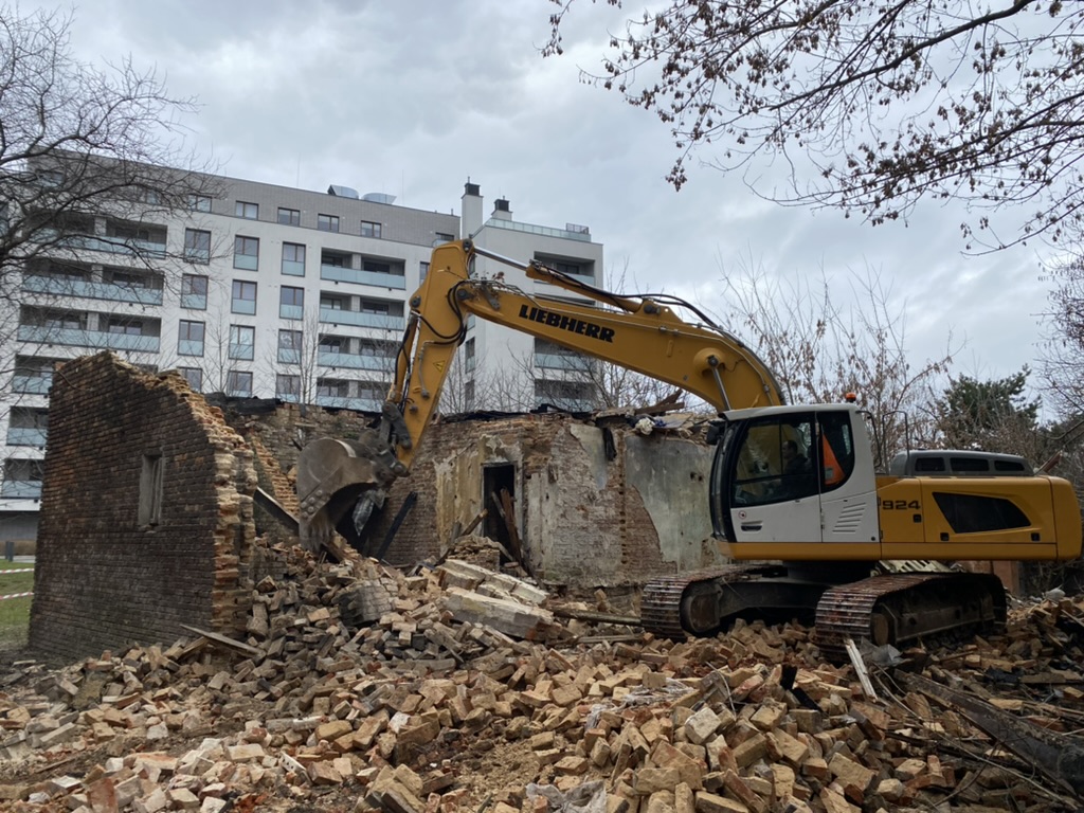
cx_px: 542
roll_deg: +0.1
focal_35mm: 26
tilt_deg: +9.2
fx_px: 814
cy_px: 406
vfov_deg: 53.1
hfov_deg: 67.3
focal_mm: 4.25
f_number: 1.8
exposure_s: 1/1135
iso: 32
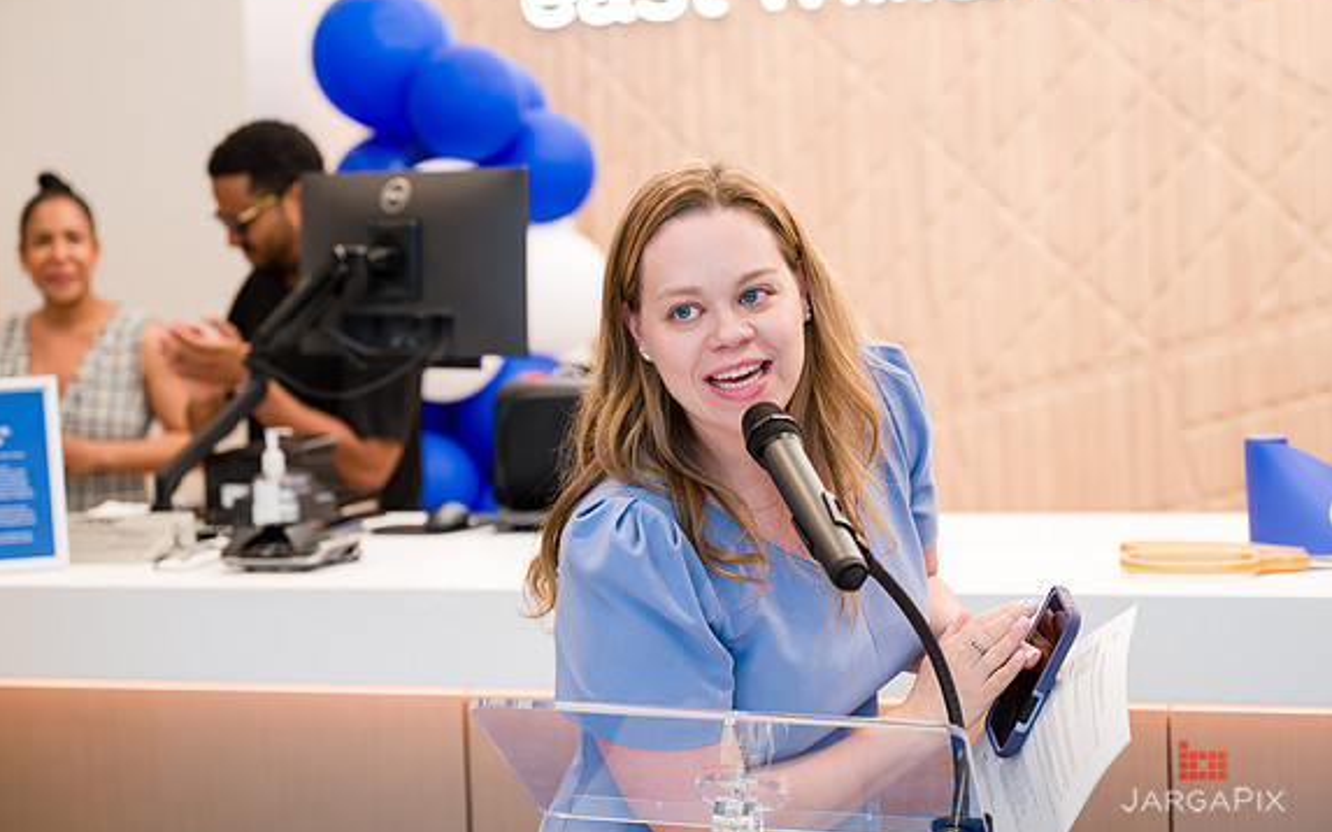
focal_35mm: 72
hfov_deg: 28.6
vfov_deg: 18.1
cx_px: 705
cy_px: 390
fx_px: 2613
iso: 800
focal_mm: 64
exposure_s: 1/200
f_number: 3.2
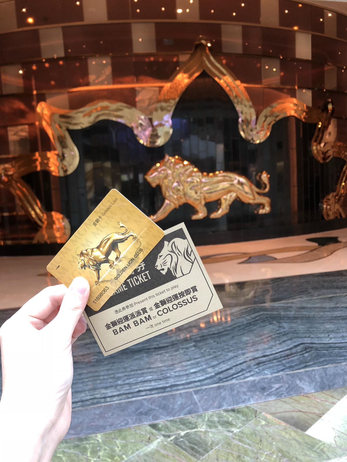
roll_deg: +2.8
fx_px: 374
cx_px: 174
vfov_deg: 63.4
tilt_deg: -8.1
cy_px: 231
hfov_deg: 49.7
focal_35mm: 28
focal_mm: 3.99
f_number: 1.8
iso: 32
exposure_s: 1/33
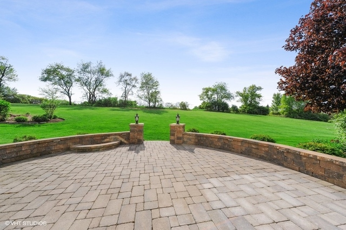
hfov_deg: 104.3
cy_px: 115
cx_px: 173
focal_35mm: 14
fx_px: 134
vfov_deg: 81.1
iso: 200
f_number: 8
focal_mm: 14
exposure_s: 1/1000
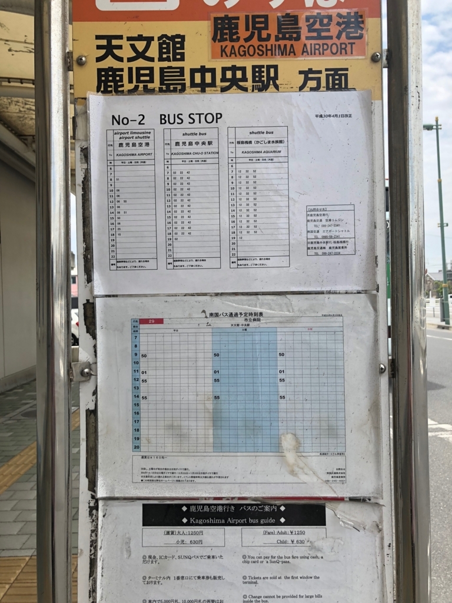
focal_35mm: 28
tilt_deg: -0.4
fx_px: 487
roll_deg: +2.1
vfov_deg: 63.4
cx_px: 226
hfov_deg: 49.7
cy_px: 302
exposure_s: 1/1333
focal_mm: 4
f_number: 1.8
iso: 20
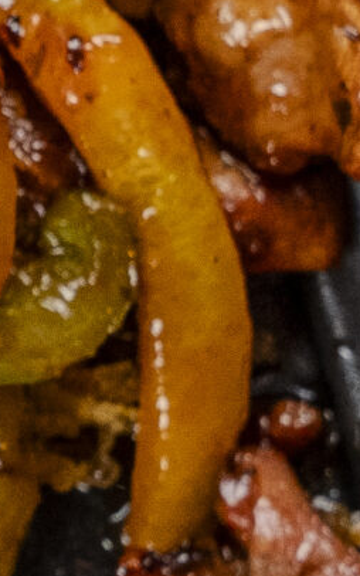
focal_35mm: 450
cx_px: -634
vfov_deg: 4.7
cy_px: 62
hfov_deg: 2.9
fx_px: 7059
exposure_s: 1/100
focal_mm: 70
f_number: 10
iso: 3200
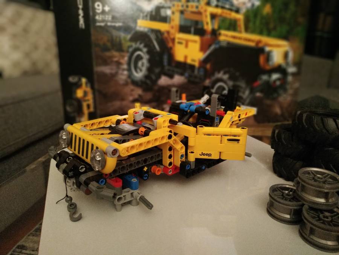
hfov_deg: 71.6
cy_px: 128
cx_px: 170
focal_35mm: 24
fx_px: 235
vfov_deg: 56.8
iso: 964
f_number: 0.8
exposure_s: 1/20
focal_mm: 3.94
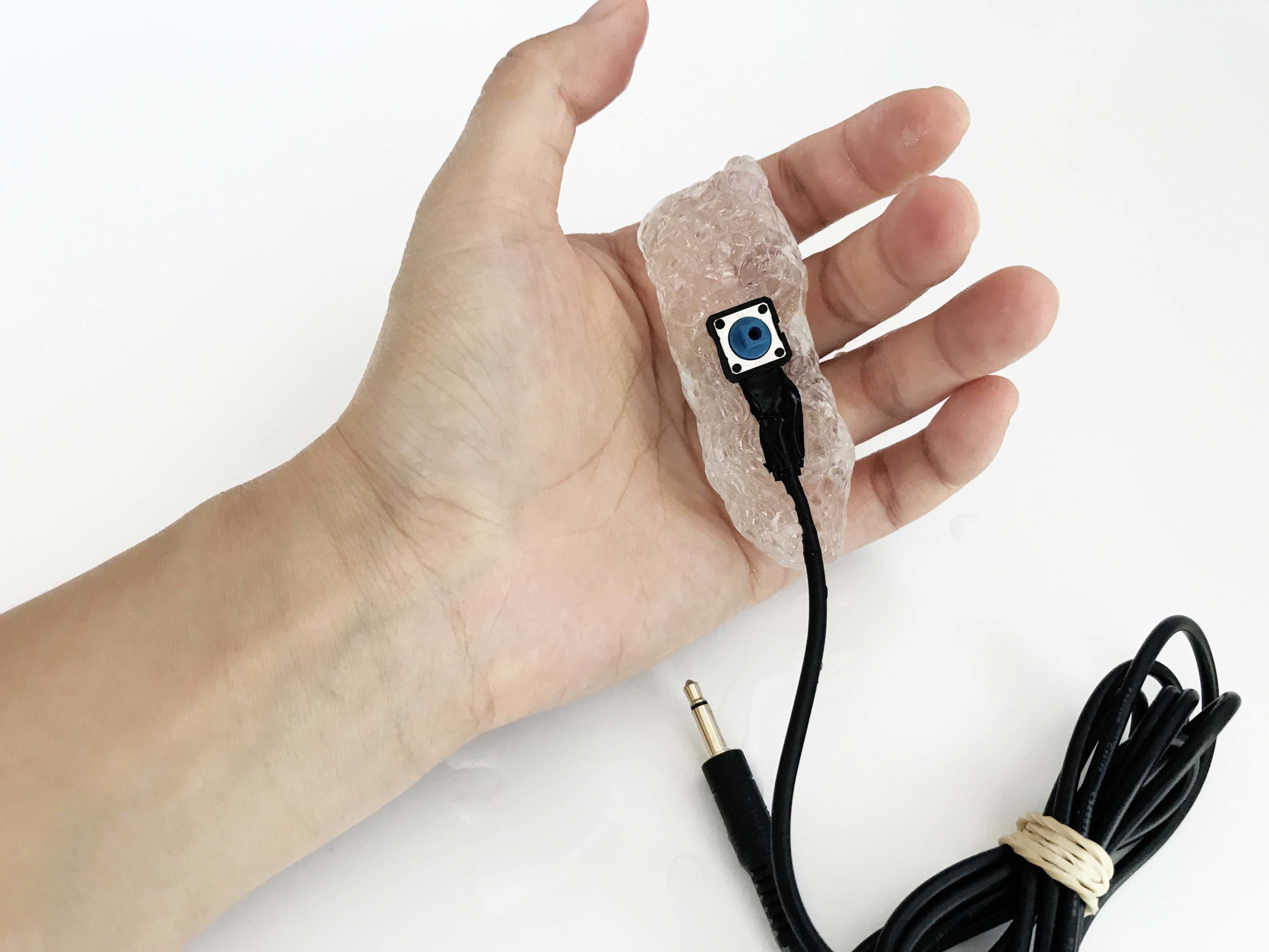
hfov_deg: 63.4
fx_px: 1026
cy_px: 476
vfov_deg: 49.7
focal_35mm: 28
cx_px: 634
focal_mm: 3.99
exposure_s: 1/30
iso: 32
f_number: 1.8
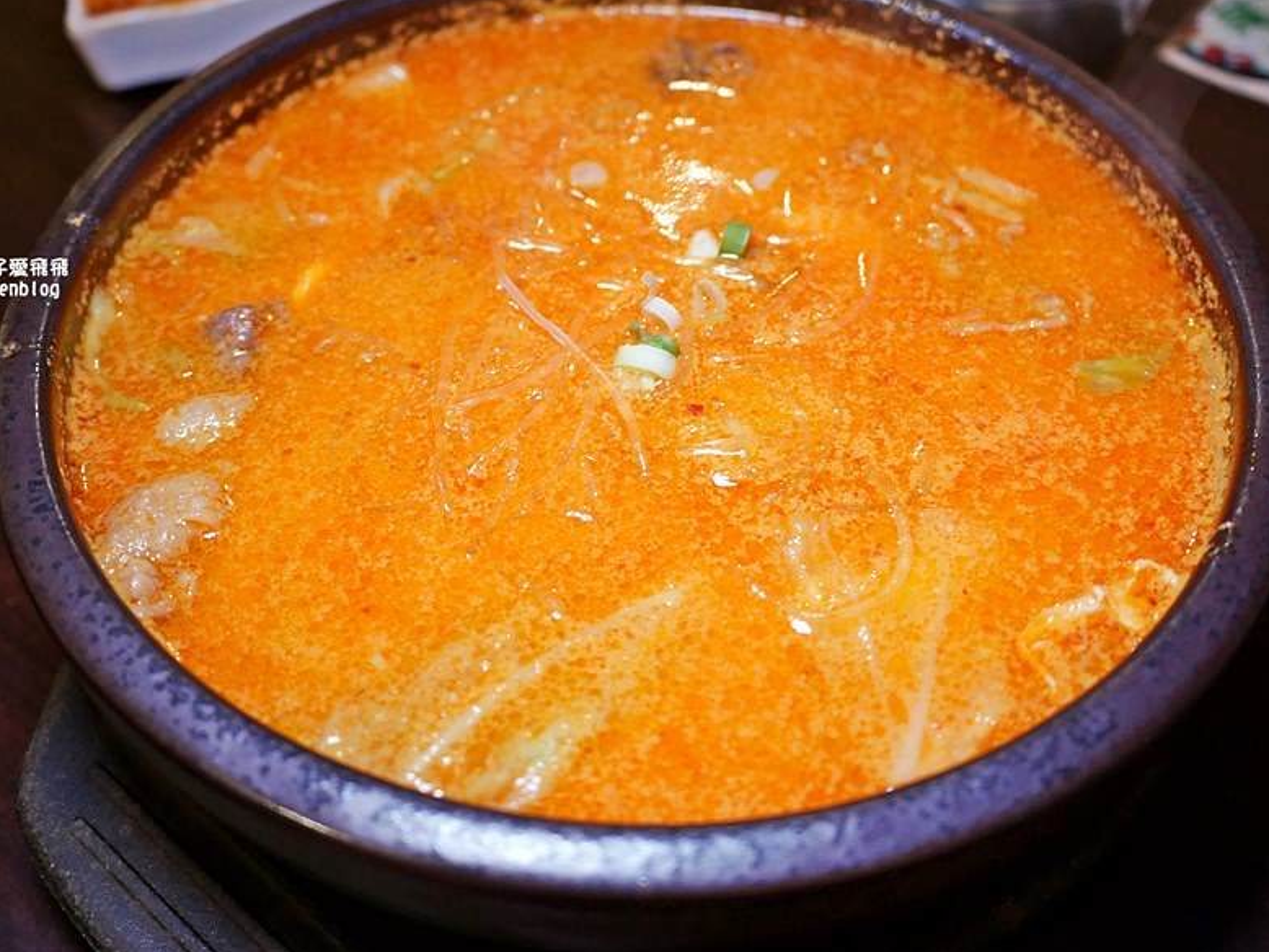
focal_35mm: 36
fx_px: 1320
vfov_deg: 39.4
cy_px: 346
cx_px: 630
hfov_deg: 51.3
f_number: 2.5
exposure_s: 1/60
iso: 500
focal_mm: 14
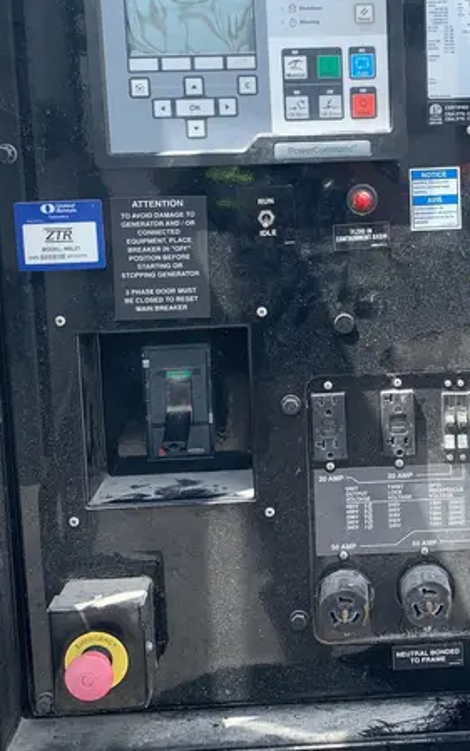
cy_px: 202
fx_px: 921
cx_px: 366
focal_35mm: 45
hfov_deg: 28.1
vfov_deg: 43.1
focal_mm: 4.25
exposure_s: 1/706
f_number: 1.8
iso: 25
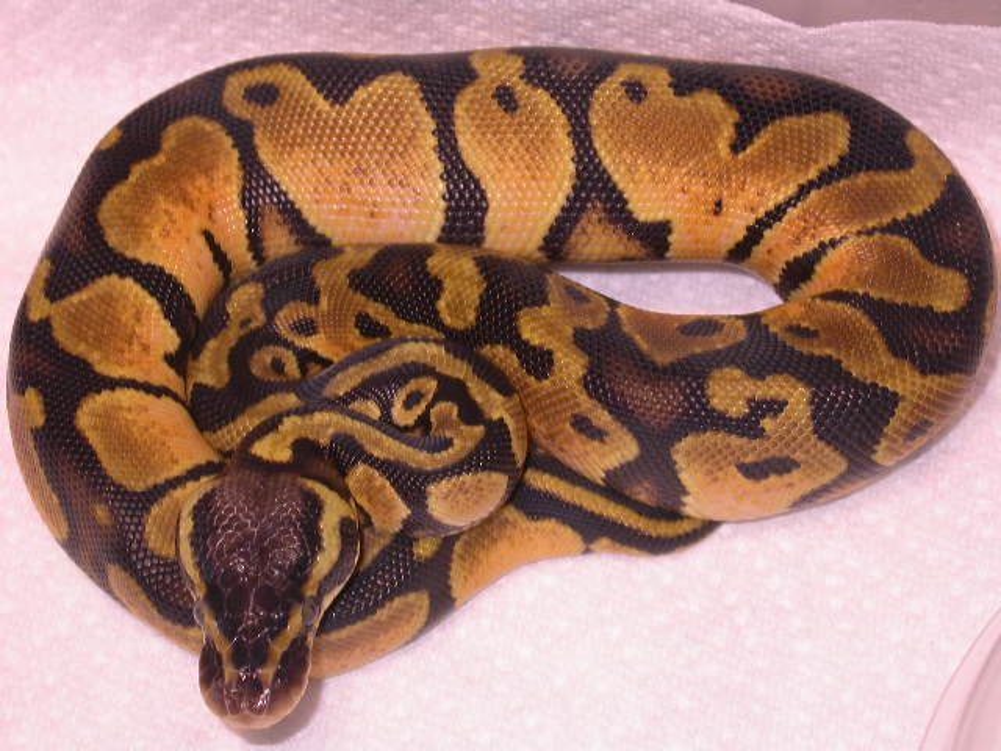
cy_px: 376
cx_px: 500
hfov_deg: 14.8
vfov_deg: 11.1
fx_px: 3846
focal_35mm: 133
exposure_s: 1/60.3
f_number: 4.6
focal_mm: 27.5
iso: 100
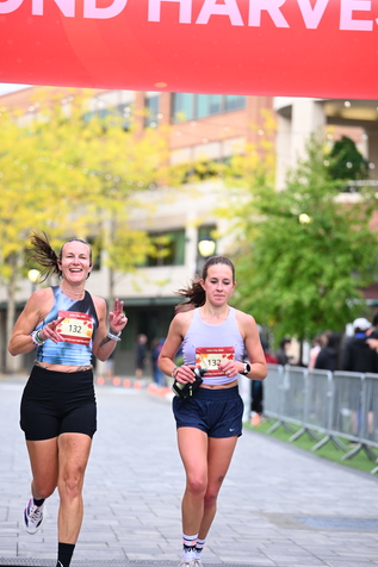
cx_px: 166
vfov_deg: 17.2
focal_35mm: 119
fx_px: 1875
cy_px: 294
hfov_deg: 11.5
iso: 1000
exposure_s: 1/1600
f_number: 2.8
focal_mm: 103
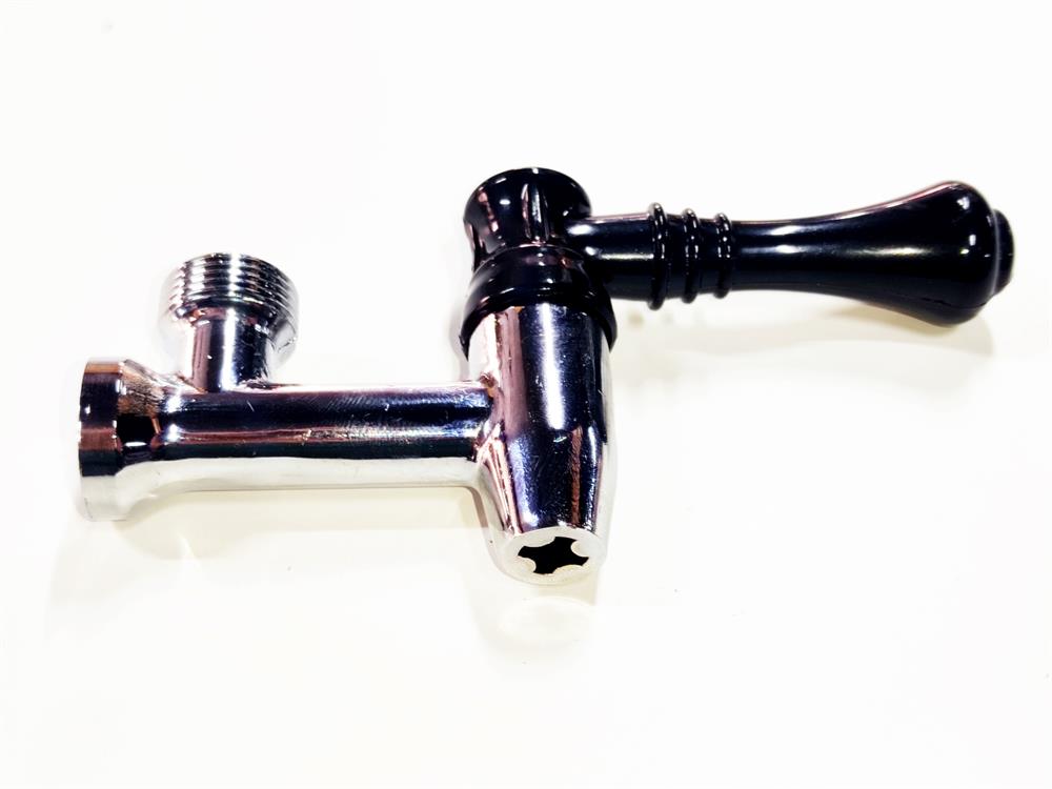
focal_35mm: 26
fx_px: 790
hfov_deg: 67.3
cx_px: 526
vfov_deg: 53.1
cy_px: 394
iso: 185
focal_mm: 4.74
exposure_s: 1/33
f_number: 1.79
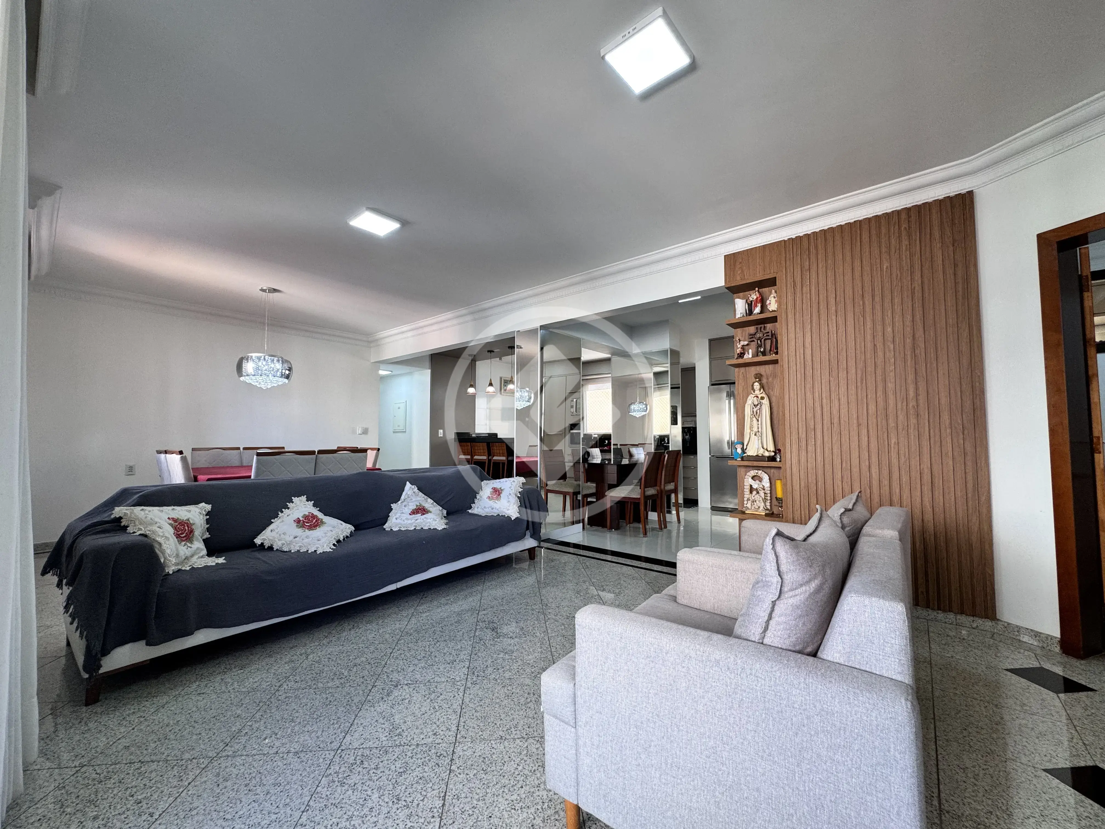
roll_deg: +1.7
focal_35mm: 14
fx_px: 447
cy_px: 414
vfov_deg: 85.7
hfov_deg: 102.1
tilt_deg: +2.1
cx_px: 552
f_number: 2.2
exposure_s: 1/120
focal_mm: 2.22
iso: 125
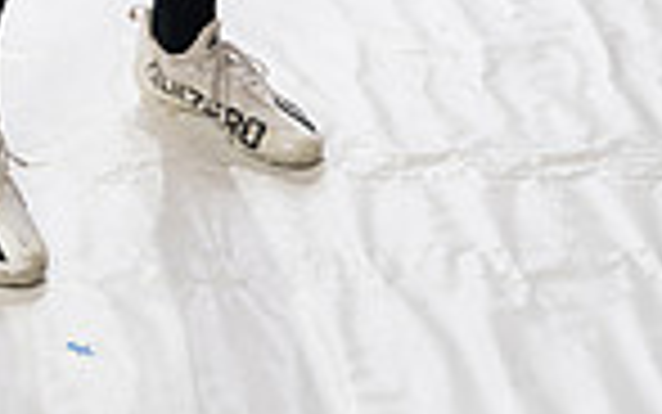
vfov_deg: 9.0
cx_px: 95
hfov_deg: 15.8
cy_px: -580
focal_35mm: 131
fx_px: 2364
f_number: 4
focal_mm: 42
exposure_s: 1/250
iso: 400
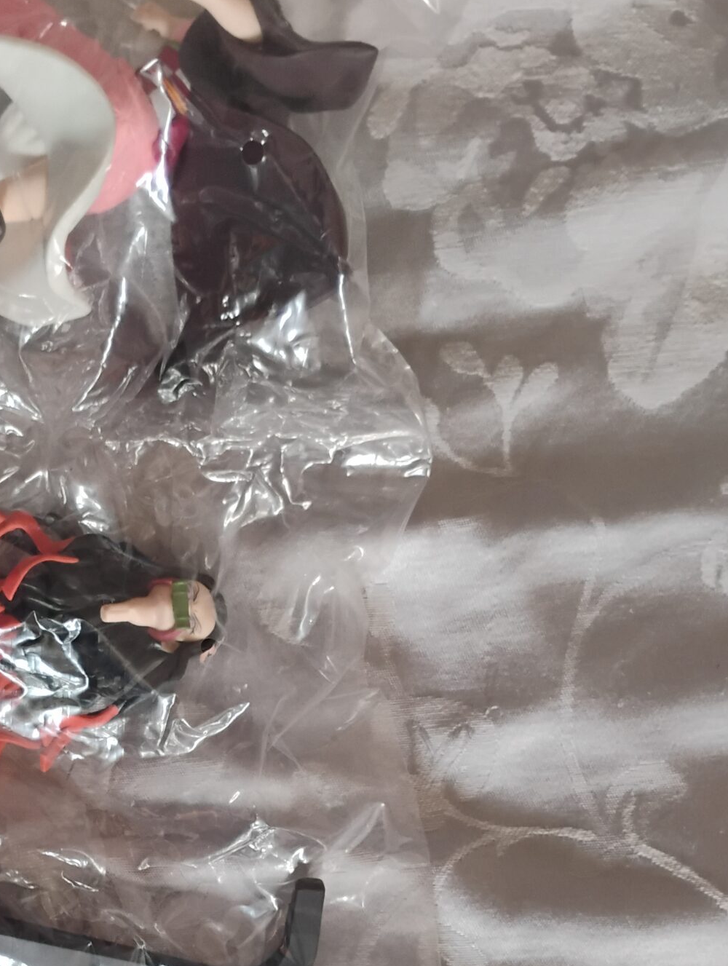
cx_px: 78
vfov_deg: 34.3
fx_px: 1510
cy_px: 783
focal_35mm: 54
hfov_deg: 26.3
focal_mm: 4.26
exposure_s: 1/30
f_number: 1.8
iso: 1128
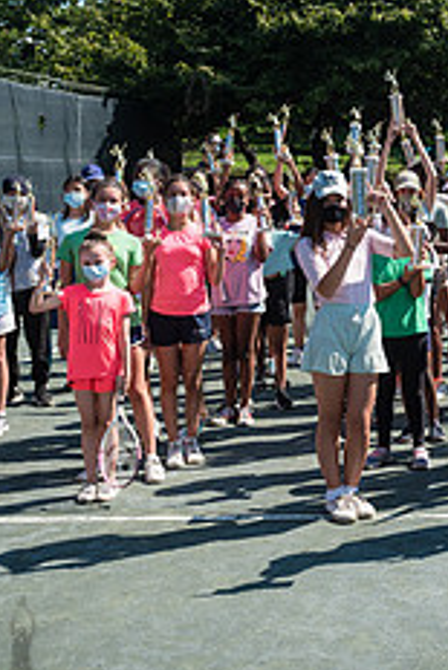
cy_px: 214
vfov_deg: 33.0
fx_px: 1118
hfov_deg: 21.0
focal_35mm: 60
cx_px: 546
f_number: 5.6
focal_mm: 24
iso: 125
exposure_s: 1/500
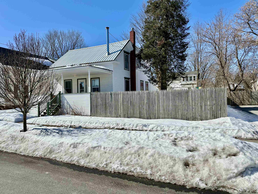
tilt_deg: -0.6
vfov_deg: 56.8
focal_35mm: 24
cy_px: 97
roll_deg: +1.8
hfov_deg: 71.6
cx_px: 129
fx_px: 179
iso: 80
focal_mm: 6.86
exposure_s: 1/12048
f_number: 1.78
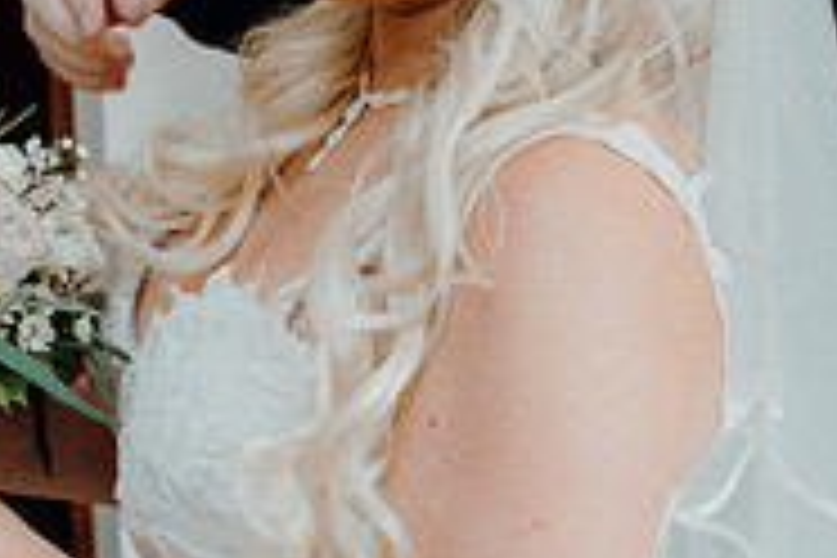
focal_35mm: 103
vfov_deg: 13.1
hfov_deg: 19.8
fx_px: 2395
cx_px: 360
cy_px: -34
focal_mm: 33
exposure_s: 1/160
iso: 1600
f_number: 3.5
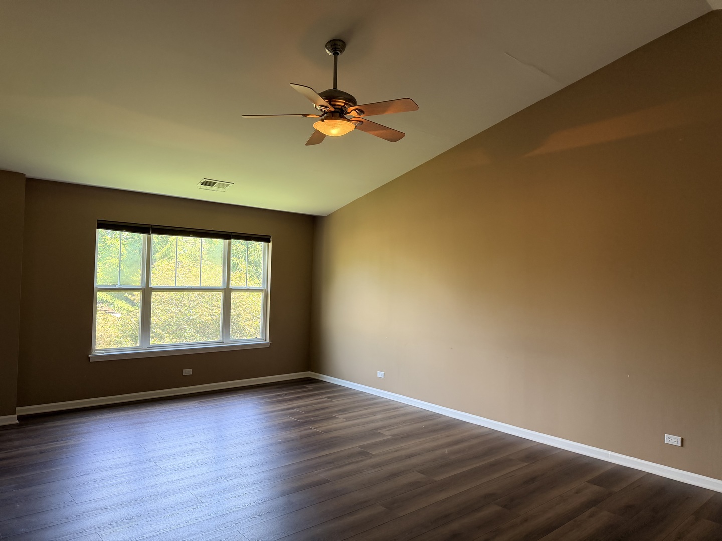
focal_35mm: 24
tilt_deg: +1.3
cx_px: 361
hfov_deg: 71.6
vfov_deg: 56.8
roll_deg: -0.9
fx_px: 501
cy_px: 270
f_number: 1.78
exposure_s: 1/120
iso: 200
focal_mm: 6.76
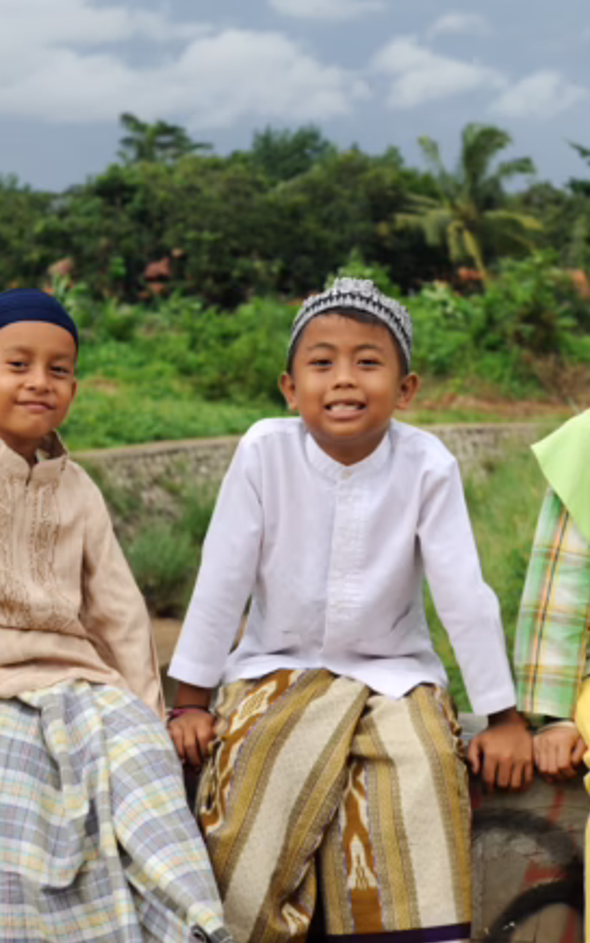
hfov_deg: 12.4
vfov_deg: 19.6
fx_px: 2726
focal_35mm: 106
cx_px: 291
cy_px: 501
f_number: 5.6
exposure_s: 1/125
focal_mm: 55
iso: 200
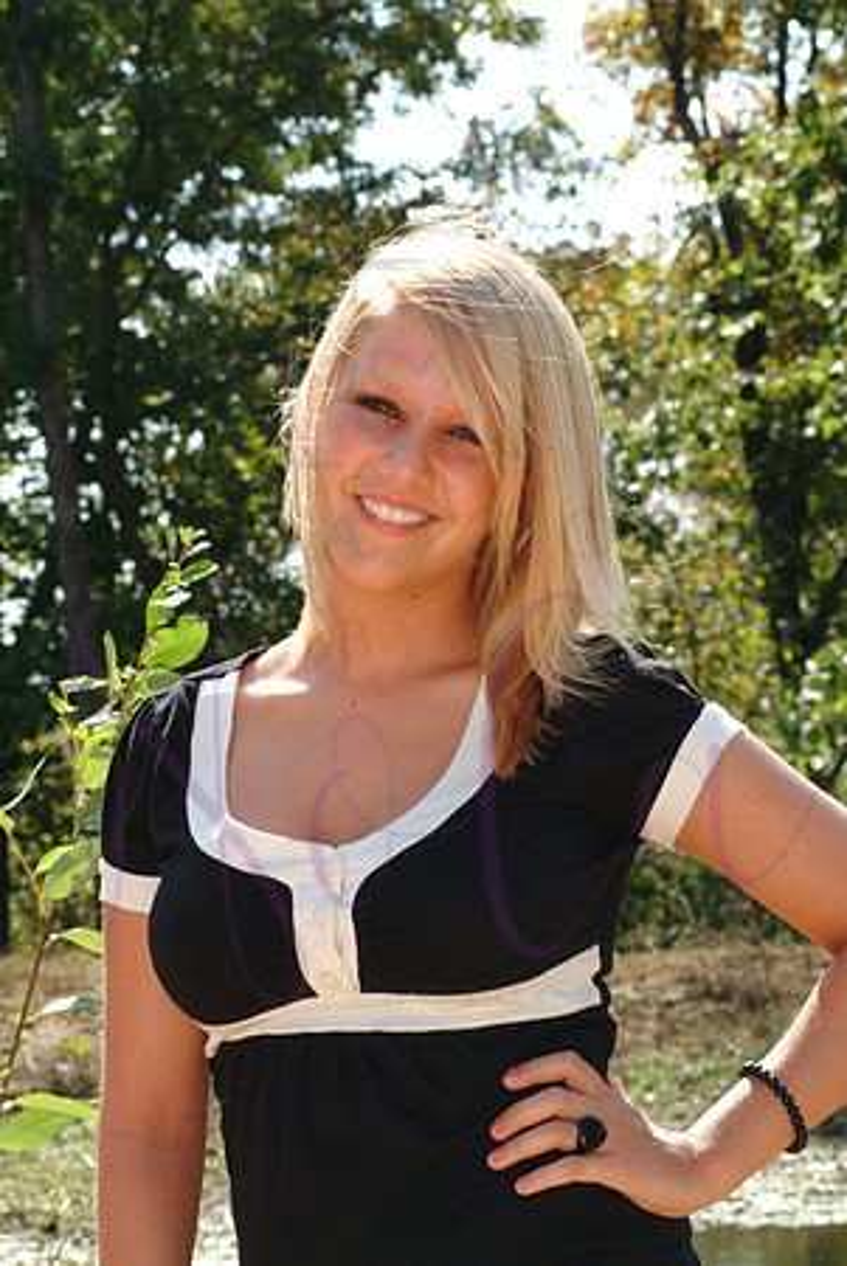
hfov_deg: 11.6
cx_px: 424
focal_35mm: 118
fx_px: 4172
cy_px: 633
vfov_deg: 17.3
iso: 400
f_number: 13
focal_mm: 79
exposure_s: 1/125
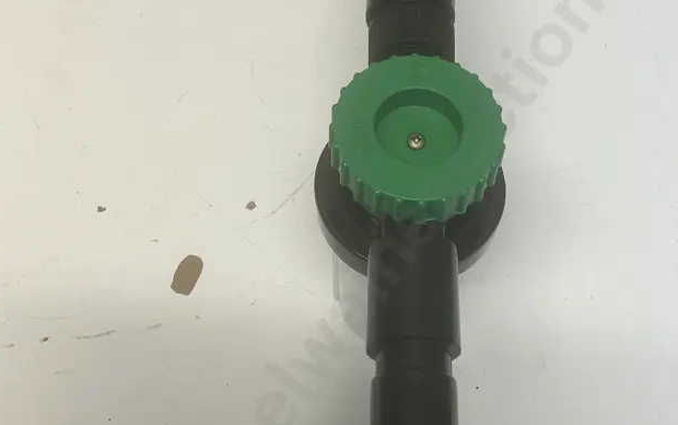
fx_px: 906
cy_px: 237
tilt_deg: -62.2
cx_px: 407
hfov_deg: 40.9
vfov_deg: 26.3
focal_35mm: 49
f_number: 1.8
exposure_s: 1/50
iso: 40
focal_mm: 3.99
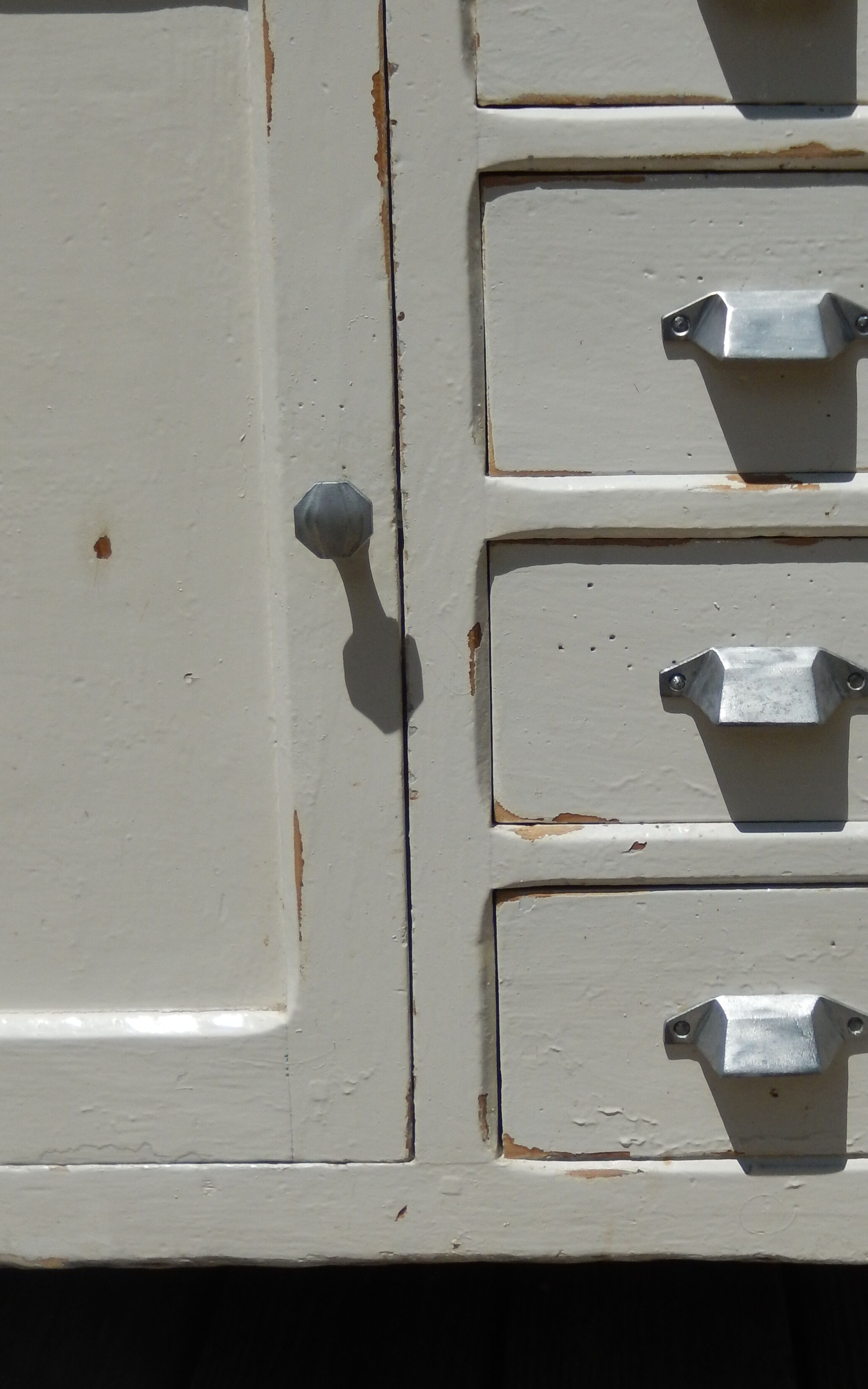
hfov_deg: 24.1
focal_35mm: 53
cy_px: 495
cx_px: 660
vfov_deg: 37.9
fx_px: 2006
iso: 125
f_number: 8
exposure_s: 1/800
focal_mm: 6.5
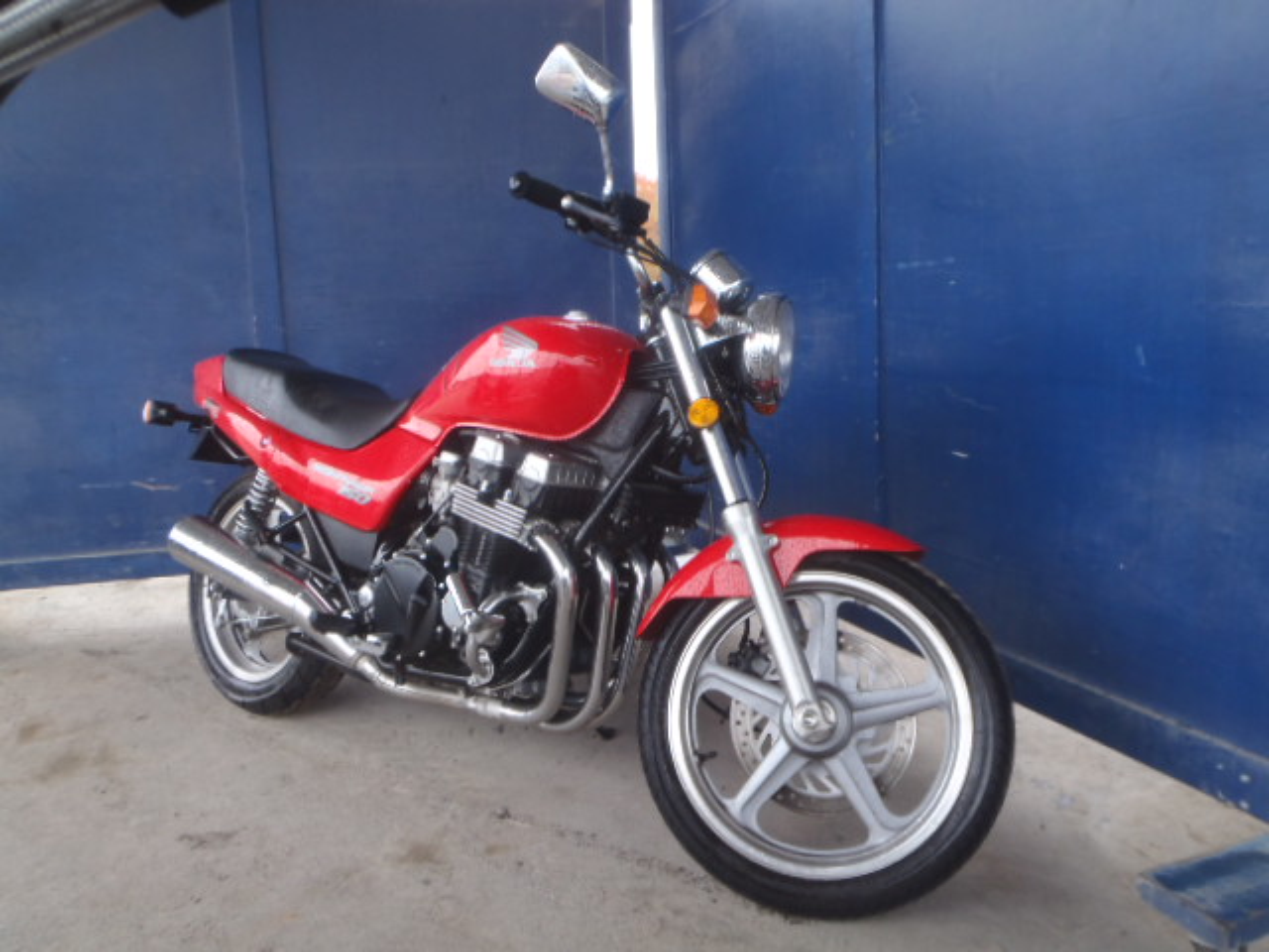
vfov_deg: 49.7
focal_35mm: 28
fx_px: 1026
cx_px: 634
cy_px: 476
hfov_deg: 63.4
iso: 100
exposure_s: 1/20
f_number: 3.5
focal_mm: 5
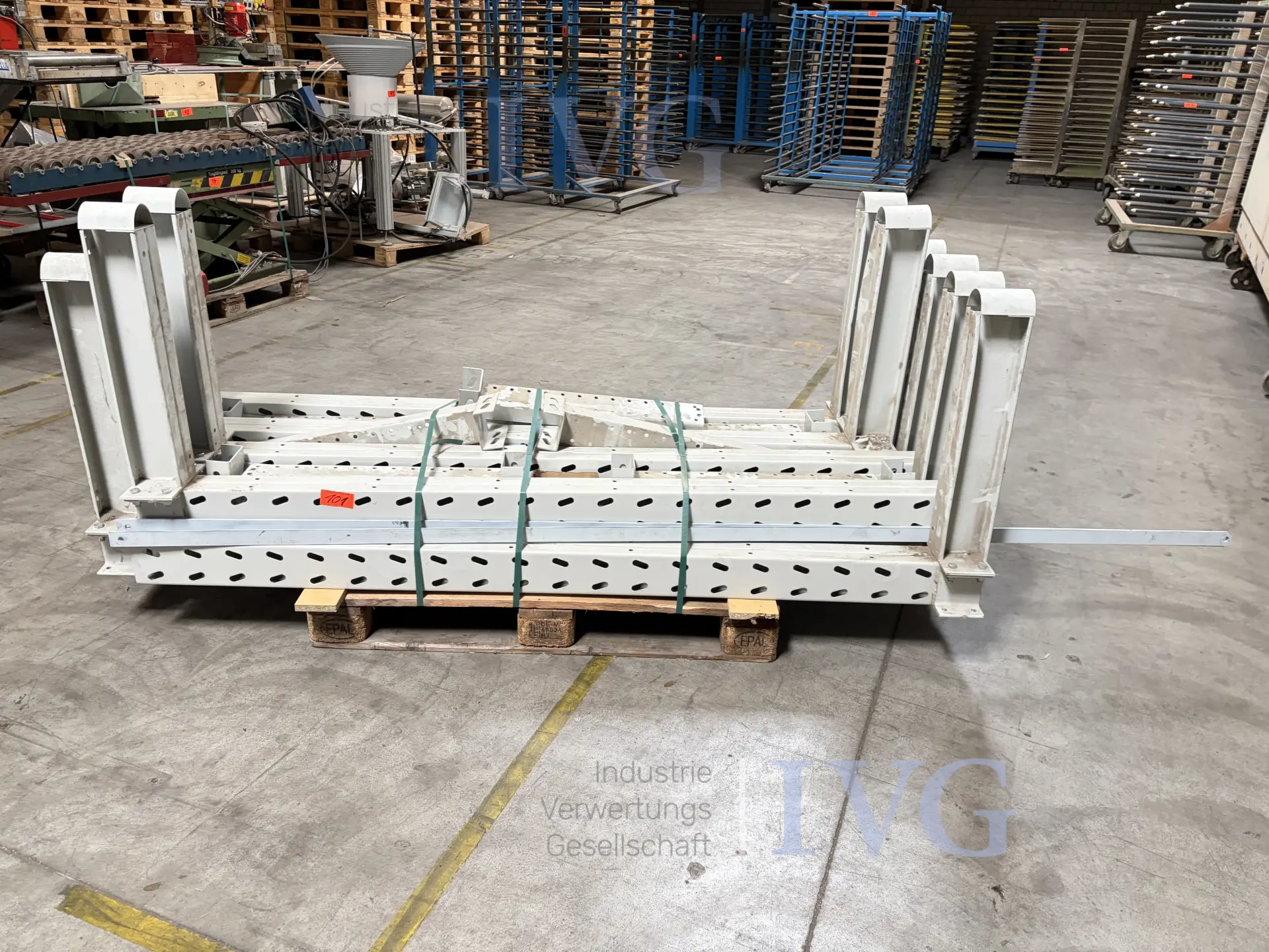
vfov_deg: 53.1
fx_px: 953
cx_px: 634
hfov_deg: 67.3
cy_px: 476
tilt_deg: -24.5
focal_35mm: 26
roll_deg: -2.3
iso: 200
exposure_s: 1/50
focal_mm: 5.96
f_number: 1.6
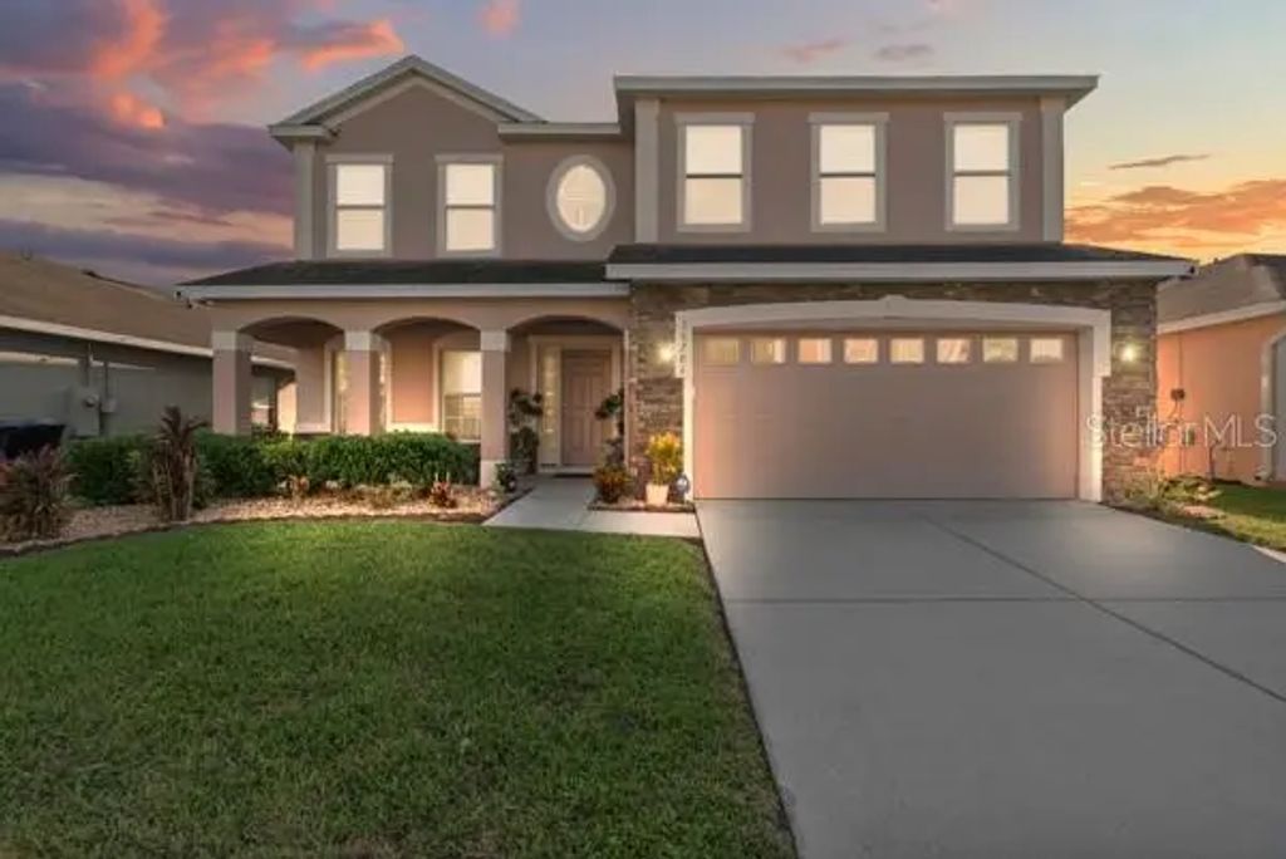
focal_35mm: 16
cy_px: 430
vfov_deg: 73.8
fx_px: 572
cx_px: 643
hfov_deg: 96.7
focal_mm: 16
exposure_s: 1/50
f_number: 9
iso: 80
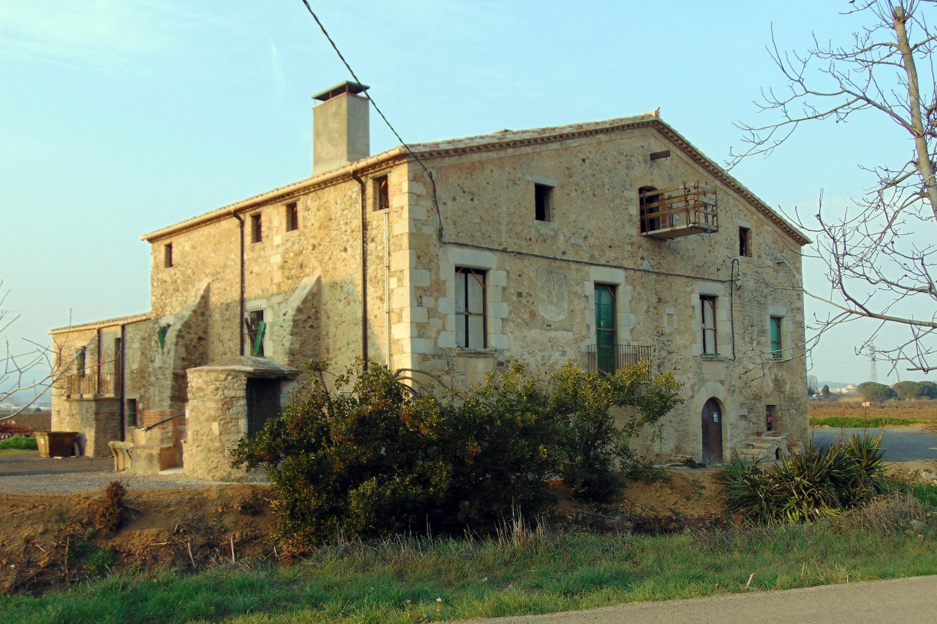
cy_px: 341
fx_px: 911
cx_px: 476
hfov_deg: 54.4
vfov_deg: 37.8
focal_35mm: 35
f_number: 3.2
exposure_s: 1/400
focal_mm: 5.8
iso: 80
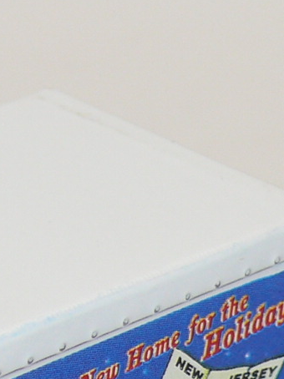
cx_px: 96
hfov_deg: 4.4
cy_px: 385
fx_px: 3668
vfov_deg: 5.9
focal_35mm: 335
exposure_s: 1/30
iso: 100
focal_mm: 12.9
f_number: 4
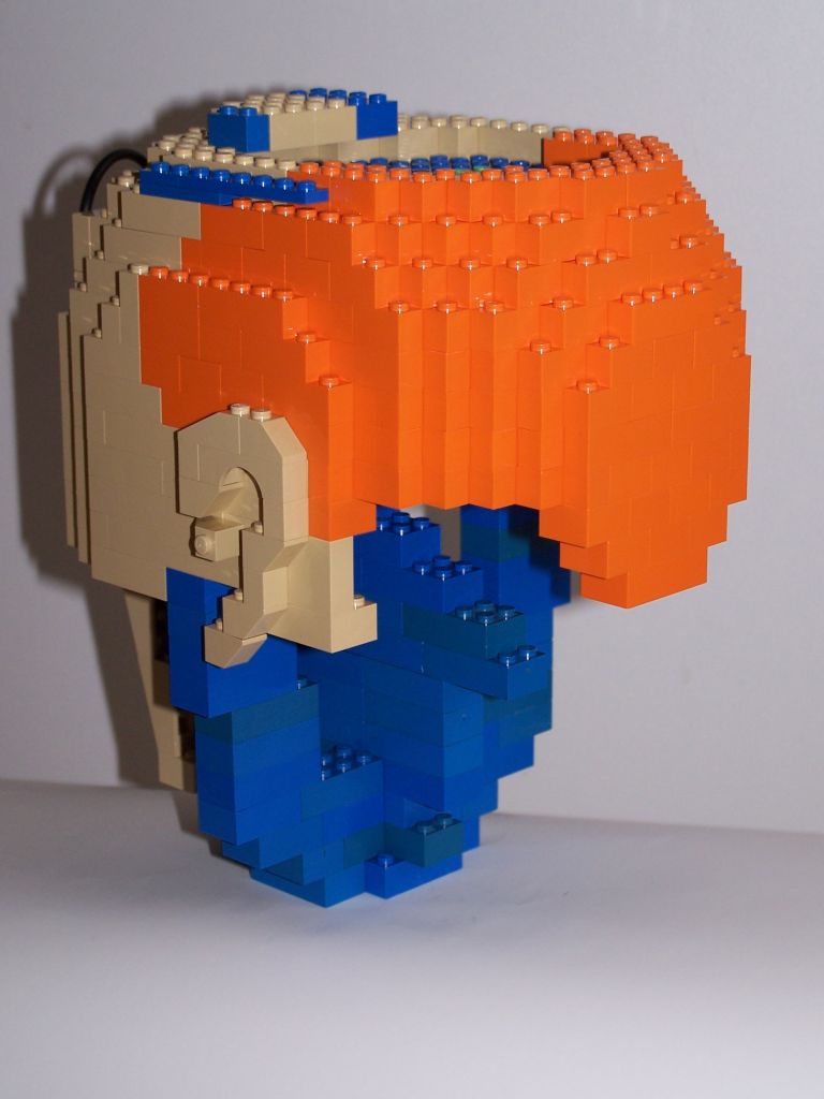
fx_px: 2380
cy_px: 550
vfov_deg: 26.0
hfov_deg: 19.6
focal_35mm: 75
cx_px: 412
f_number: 3.2
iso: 80
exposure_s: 1/90
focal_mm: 12.4
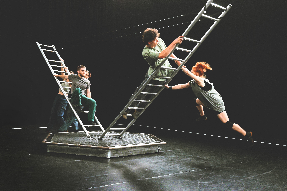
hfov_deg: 46.4
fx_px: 335
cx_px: 144
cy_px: 96
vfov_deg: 31.9
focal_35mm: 42
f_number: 6.3
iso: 32000
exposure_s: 1/160
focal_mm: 42
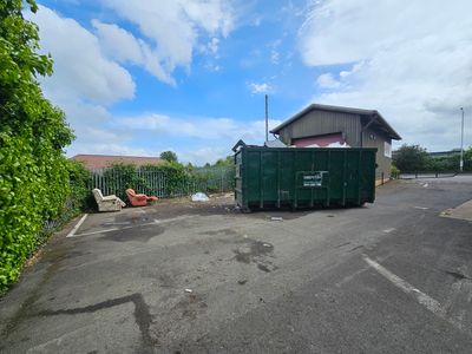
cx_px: 236
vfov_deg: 89.9
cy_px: 177
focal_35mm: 13
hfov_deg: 106.2
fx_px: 177
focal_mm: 2.2
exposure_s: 1/2463
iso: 50
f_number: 2.2
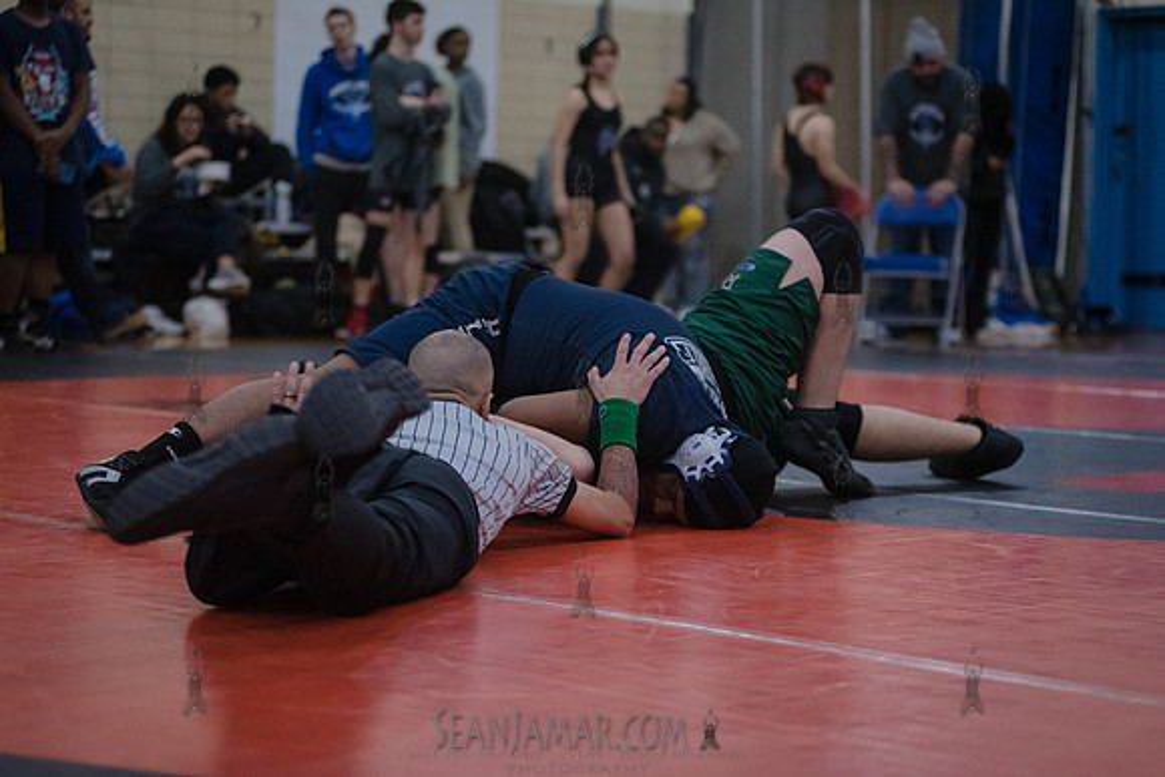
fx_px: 2589
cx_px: 582
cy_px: 388
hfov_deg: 25.4
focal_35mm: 80
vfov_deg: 17.1
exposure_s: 1/400
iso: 6400
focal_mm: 80
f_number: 3.2
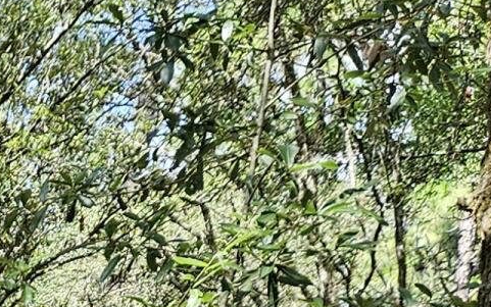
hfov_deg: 11.9
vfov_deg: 7.5
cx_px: -569
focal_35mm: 152
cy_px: 940
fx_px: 2035
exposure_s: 1/180
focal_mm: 5.4
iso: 25
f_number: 1.8
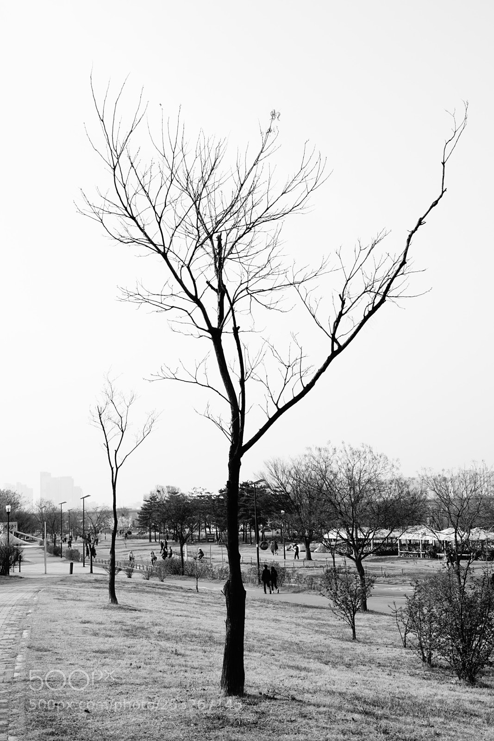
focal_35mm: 48
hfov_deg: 28.1
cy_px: 370
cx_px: 247
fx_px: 988
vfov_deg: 41.1
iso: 100
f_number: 5.6
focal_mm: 17.55
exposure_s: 1/320
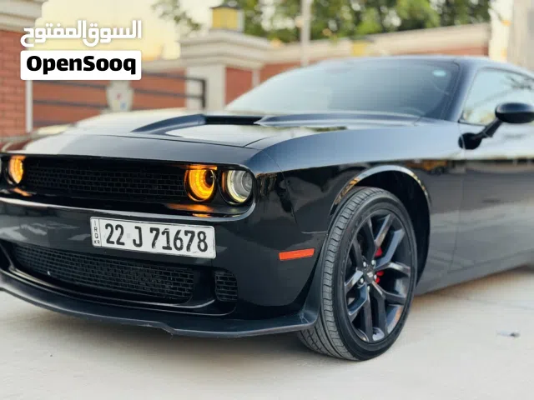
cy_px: 200
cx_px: 267
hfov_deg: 39.7
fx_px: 740
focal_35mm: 48
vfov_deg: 30.3
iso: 64
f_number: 1.78
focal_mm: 6.76
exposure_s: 1/175
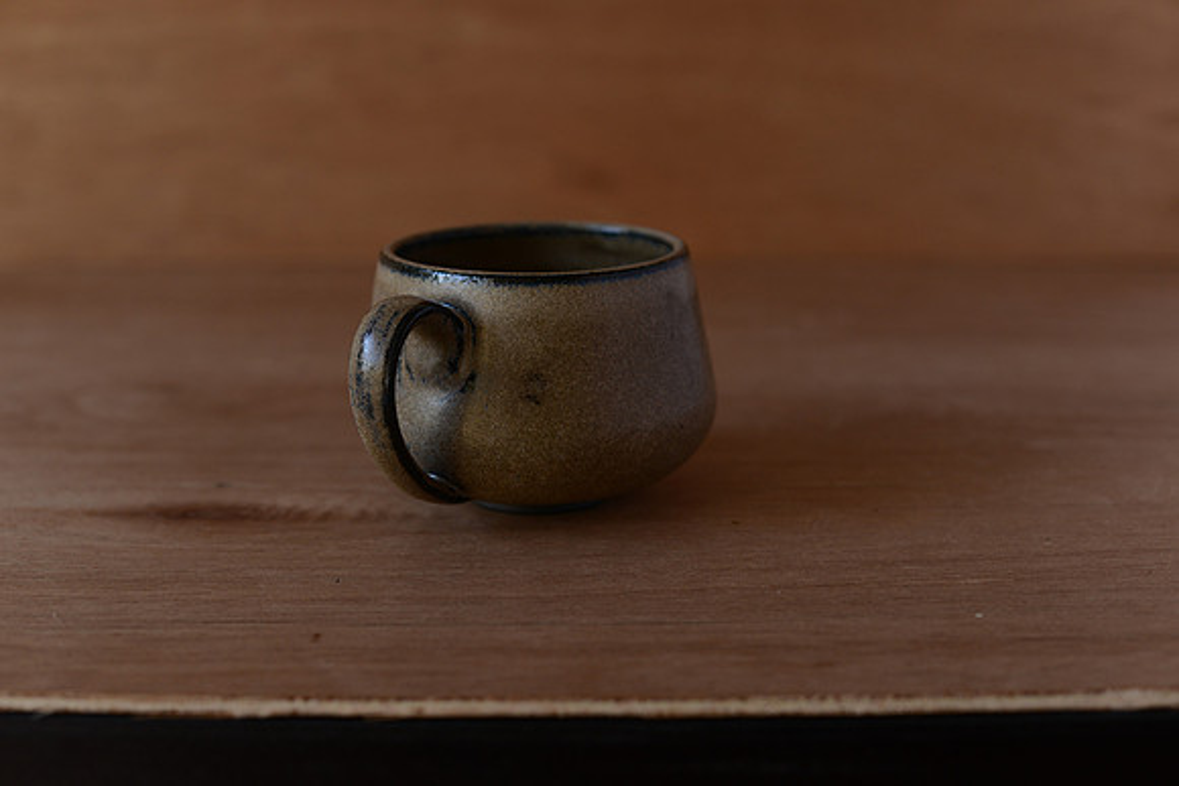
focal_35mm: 50
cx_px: 590
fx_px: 1638
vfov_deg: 27.0
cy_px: 393
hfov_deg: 39.6
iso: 500
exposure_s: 1/100
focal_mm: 50
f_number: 3.5
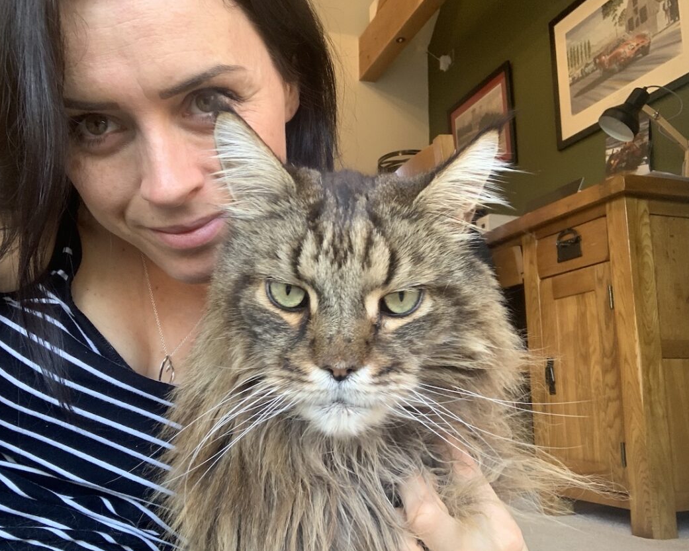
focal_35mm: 34
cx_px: 327
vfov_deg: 43.4
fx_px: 693
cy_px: 279
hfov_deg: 52.8
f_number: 2.2
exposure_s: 1/60
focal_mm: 2.87
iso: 100
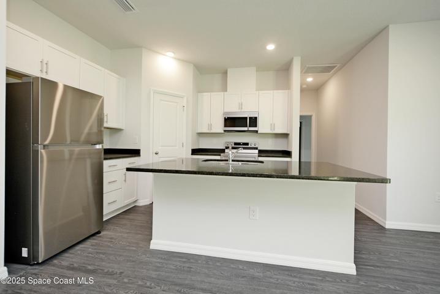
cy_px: 147
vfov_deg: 77.4
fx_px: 183
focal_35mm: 15
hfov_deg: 100.3
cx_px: 220
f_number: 4
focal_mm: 10
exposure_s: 1/60
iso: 320
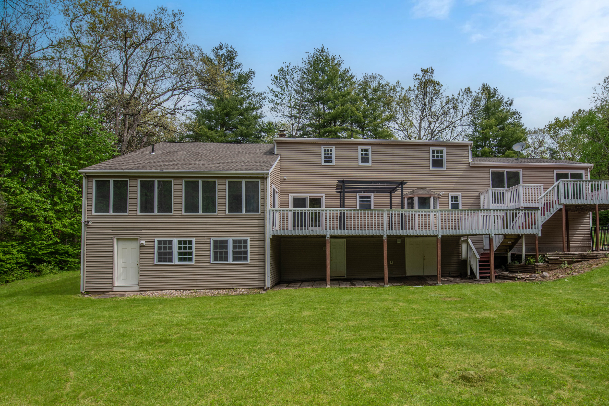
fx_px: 355
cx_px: 356
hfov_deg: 80.5
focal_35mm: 21
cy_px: 233
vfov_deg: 59.3
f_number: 8
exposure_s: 1/250
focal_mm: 17
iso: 125
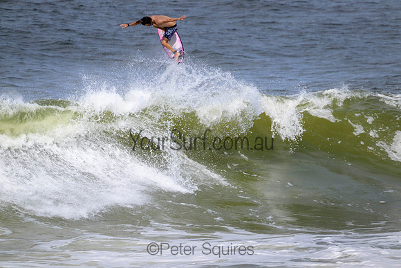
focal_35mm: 800
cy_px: 134
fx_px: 8913
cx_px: 200
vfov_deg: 1.7
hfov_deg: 2.6
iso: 560
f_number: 11
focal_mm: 800
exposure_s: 1/2000
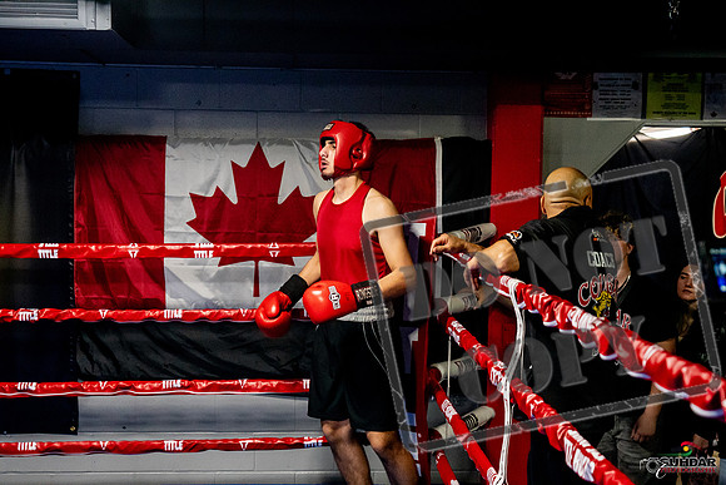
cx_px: 363
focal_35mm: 52
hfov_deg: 38.2
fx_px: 1049
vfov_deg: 26.0
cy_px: 242
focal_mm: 35
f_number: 2.8
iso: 5000
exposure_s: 1/800
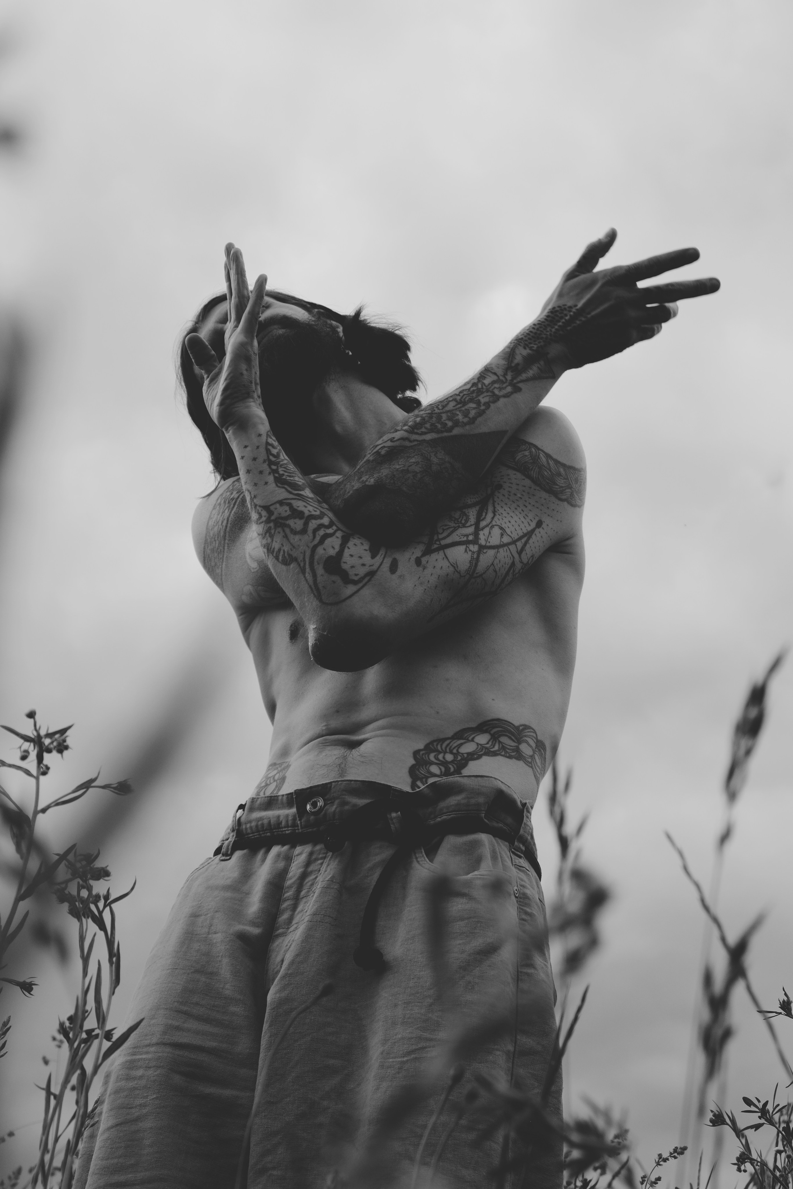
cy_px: 594
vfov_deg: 41.9
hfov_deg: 28.6
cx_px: 396
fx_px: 1553
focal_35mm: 47
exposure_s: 1/400
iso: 200
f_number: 5
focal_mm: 31.5
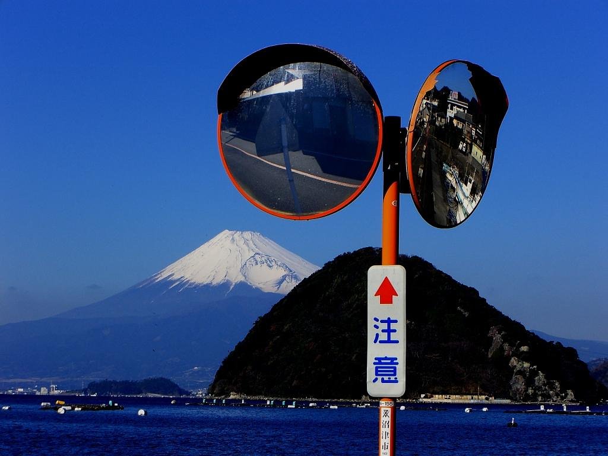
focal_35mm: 114
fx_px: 2002
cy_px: 228
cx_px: 304
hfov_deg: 17.3
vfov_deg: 13.0
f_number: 7.4
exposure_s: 1/320
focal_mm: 23.7
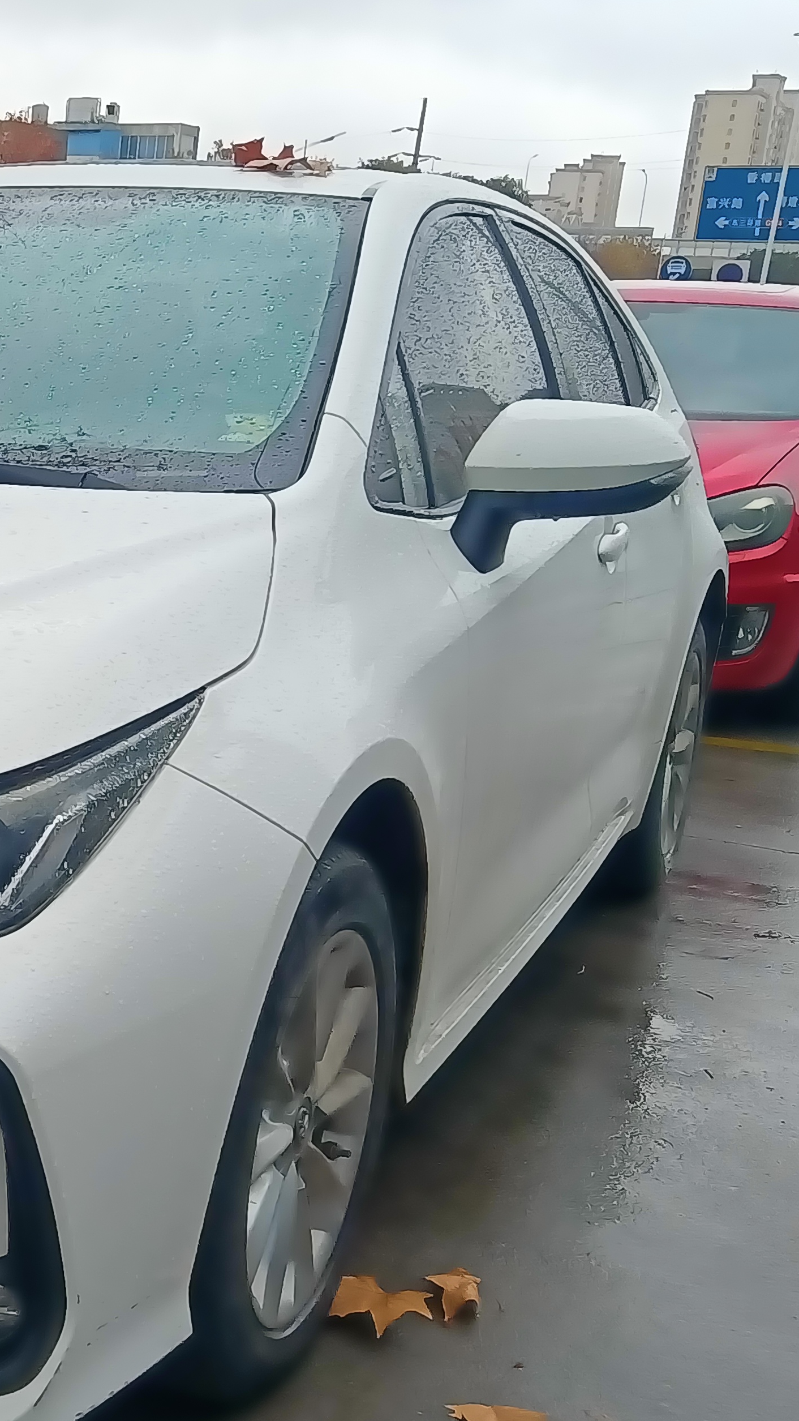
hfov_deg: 19.8
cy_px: 836
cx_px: -336
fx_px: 2034
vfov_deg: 38.4
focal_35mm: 54
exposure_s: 1/900
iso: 507
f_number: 1.9
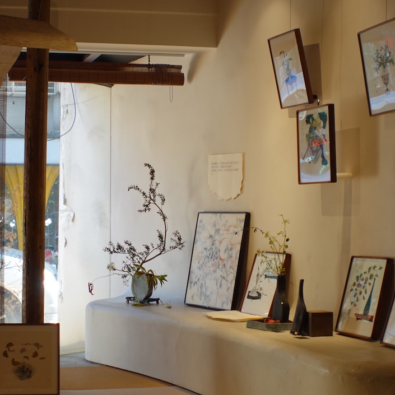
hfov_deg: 16.1
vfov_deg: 16.1
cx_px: 175
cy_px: 206
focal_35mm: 108
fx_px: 1394
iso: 125
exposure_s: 1/80
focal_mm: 25.7
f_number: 3.5
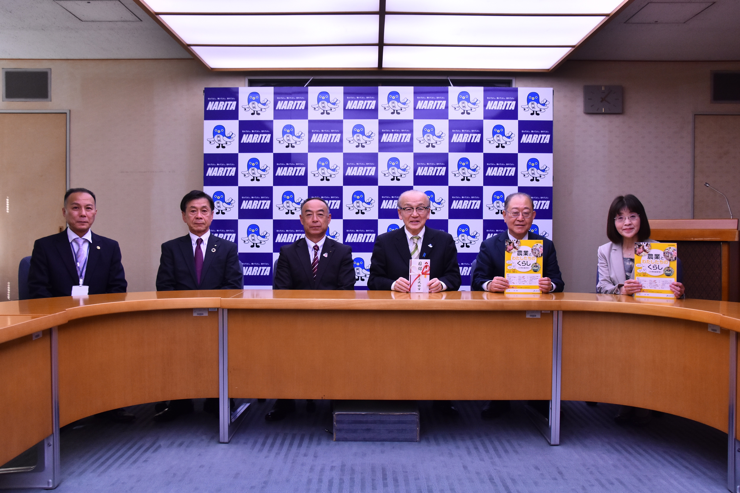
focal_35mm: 32
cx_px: 370
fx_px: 647
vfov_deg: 41.7
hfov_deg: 59.5
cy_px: 246
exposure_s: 1/320
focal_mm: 21
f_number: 5.6
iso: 800
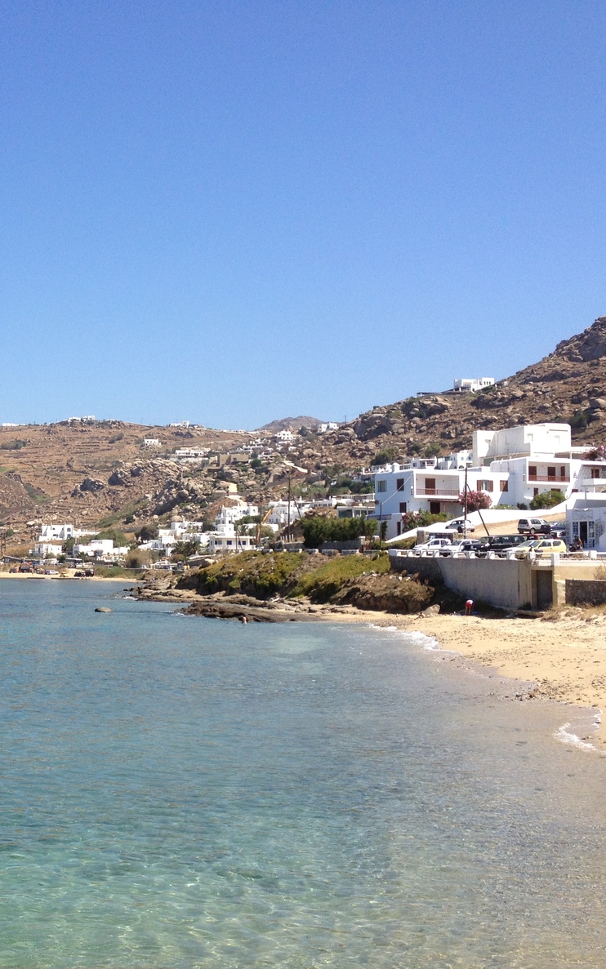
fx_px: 1321
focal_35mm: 50
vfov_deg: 40.3
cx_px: 82
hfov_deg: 25.2
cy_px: 484
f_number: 2.4
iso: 50
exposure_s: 1/1672
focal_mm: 4.28
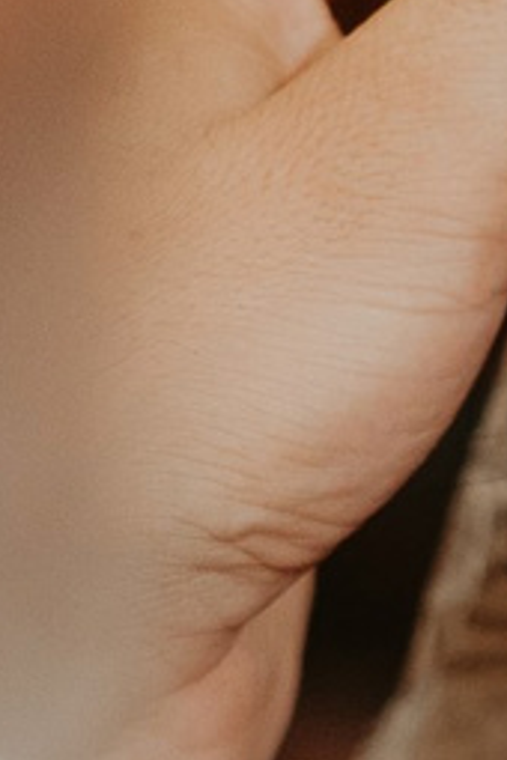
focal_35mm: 351
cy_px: 1167
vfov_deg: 5.8
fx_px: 7414
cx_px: 1530
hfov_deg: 3.8
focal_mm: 35
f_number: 1.6
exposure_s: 1/400
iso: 640
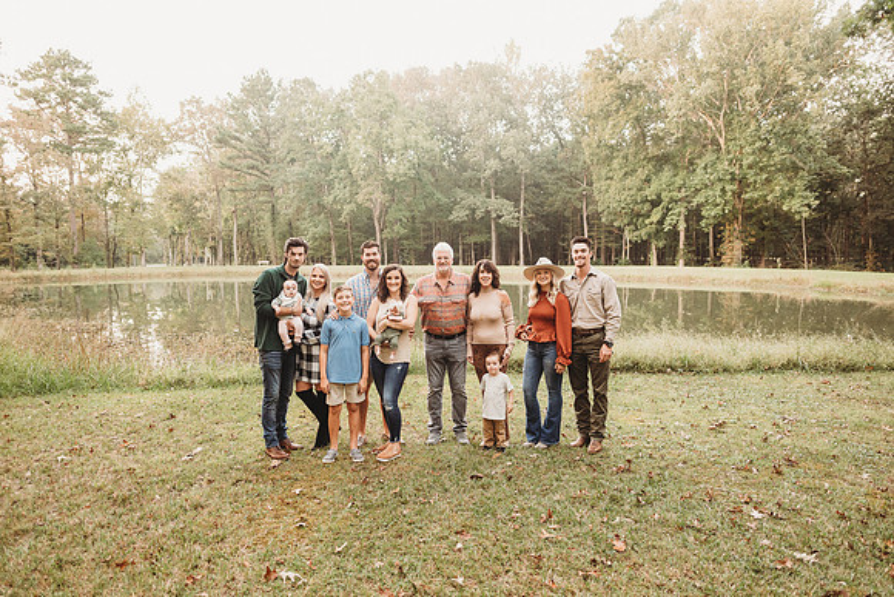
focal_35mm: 24
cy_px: 298
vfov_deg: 53.2
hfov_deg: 73.7
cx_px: 447
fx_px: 596
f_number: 2.5
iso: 1000
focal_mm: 24
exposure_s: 1/125
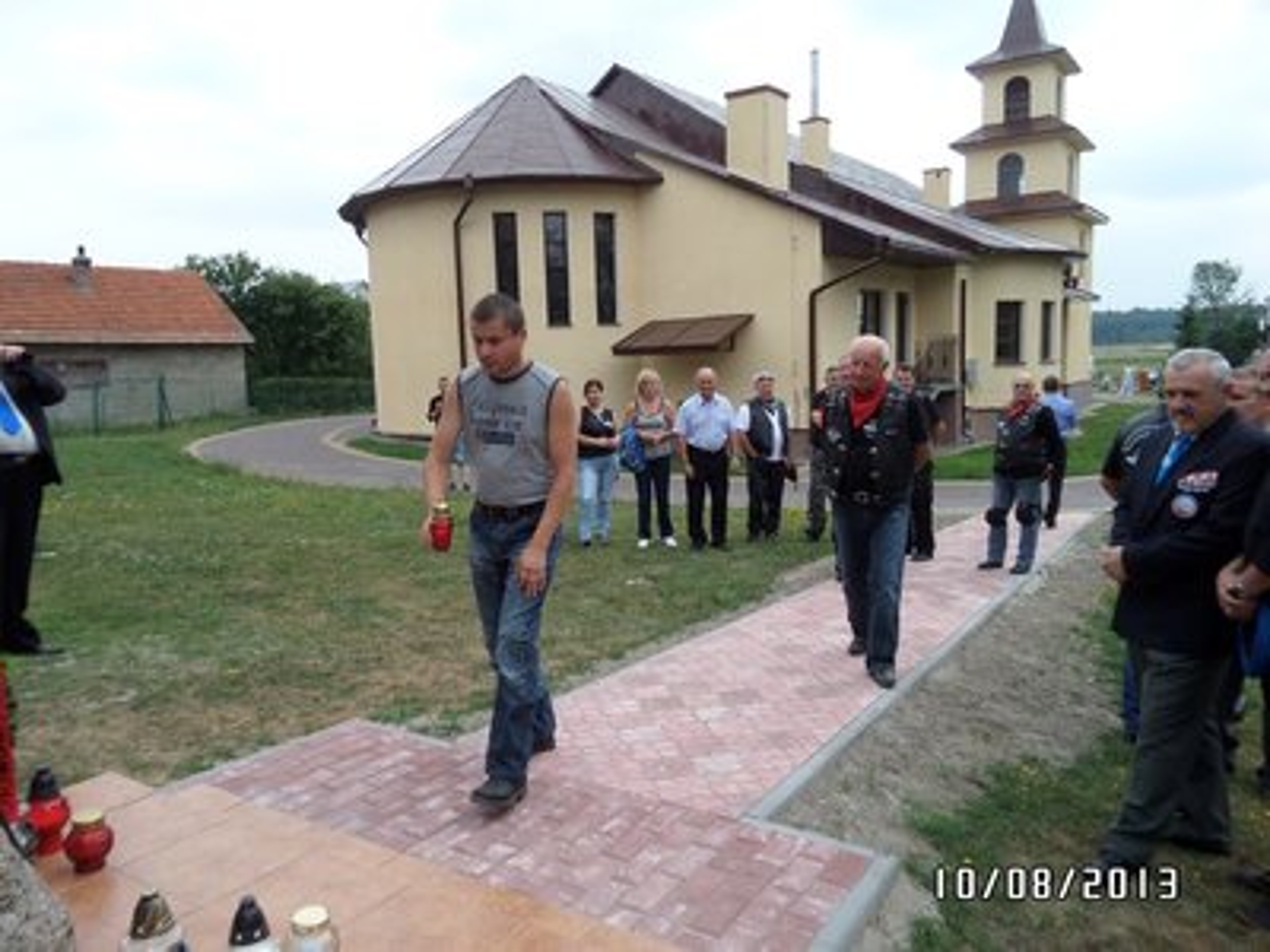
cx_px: 635
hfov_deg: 71.6
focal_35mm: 24
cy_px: 476
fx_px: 881
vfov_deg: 56.8
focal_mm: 4
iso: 80
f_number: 3.2
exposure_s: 1/500
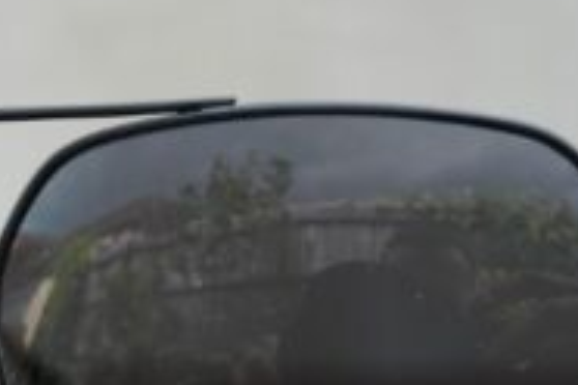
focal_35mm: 113
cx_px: 65
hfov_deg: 17.8
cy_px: 373
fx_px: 1814
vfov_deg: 12.0
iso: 1250
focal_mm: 35
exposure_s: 1/250
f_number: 8
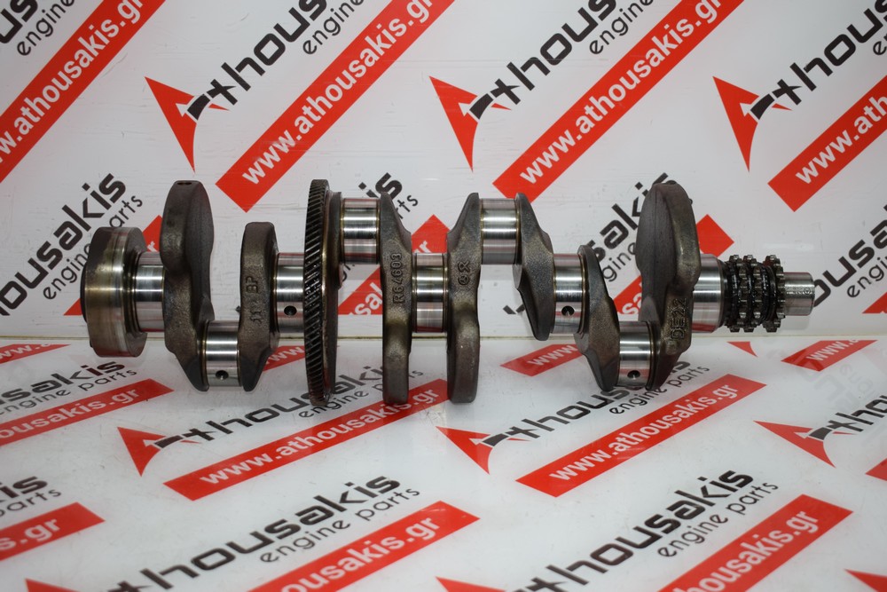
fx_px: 1183
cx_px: 444
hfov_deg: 41.1
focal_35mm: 48
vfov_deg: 28.1
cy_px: 296
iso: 500
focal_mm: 32
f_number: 4.5
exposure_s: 1/80
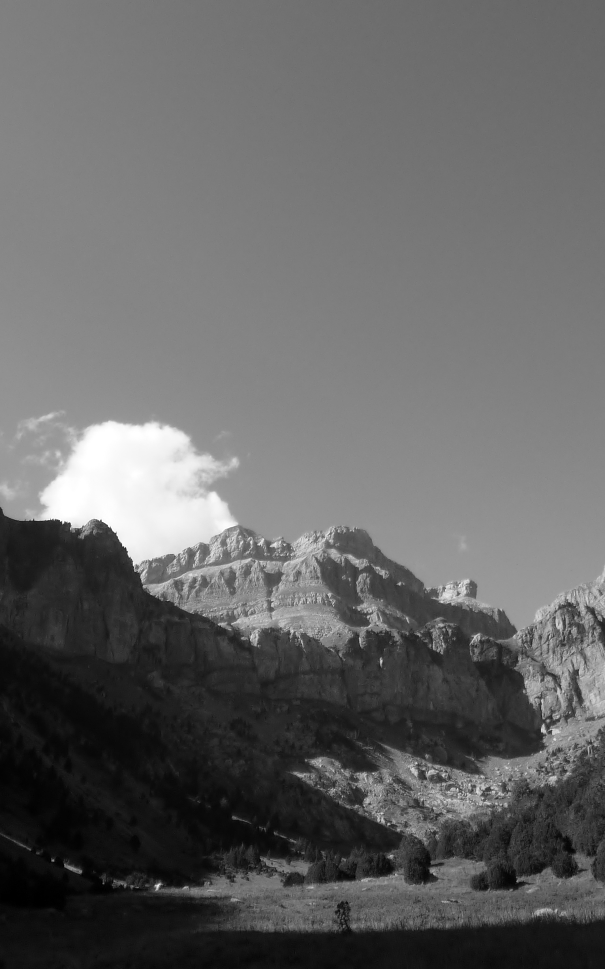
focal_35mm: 42
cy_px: 477
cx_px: 216
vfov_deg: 47.2
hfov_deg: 30.4
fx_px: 1108
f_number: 5
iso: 100
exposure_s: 1/500
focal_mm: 4.7
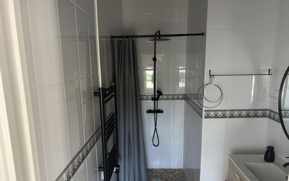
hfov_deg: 66.5
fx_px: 221
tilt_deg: -10.6
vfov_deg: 44.3
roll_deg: +1.1
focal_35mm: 28
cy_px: 108
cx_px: 146
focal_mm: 5.7
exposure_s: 1/60
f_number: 1.5
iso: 160
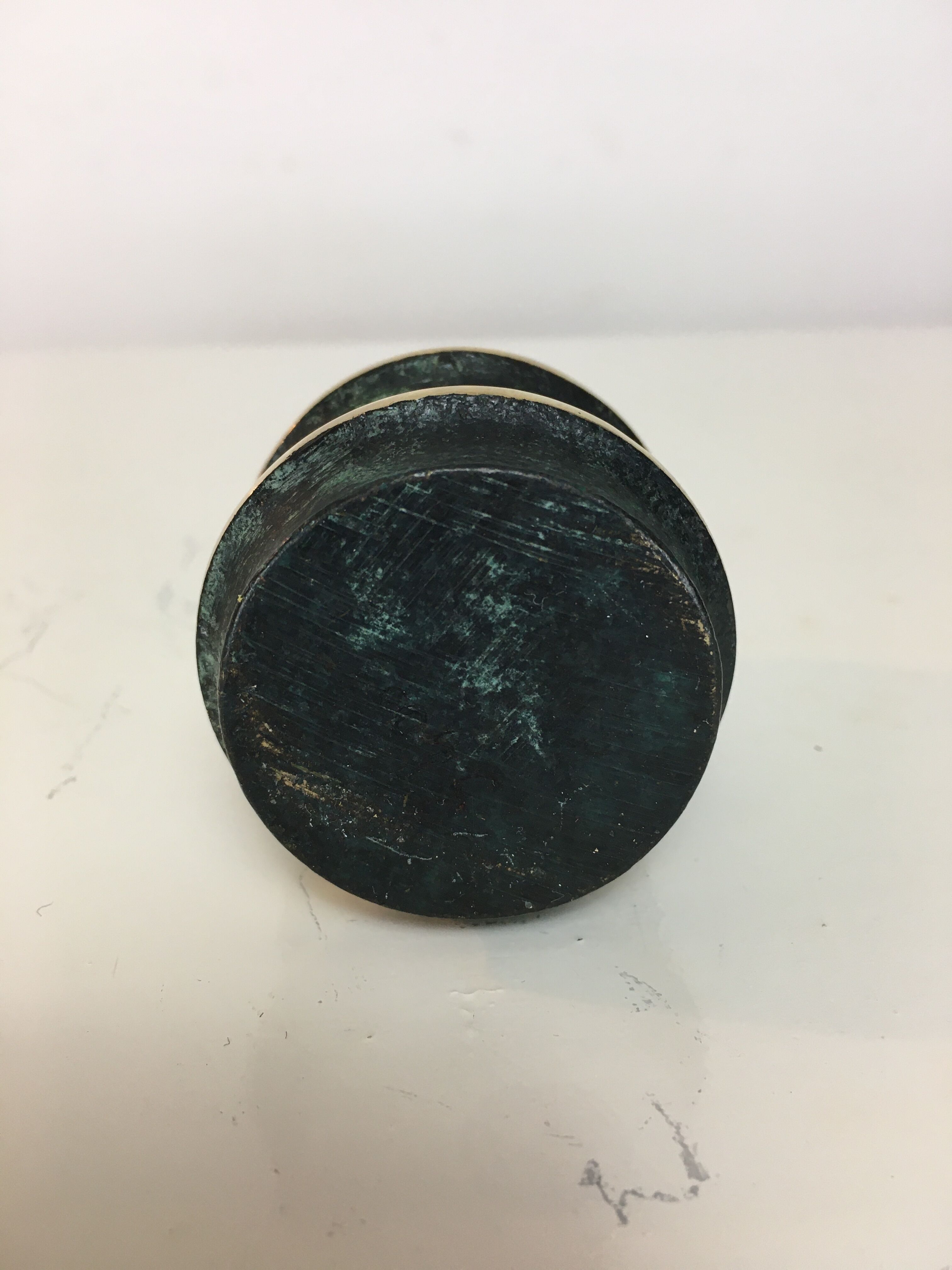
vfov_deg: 61.7
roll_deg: +0.3
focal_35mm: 29
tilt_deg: -22.4
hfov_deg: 48.2
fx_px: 1063
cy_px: 635
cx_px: 476
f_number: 2.2
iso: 40
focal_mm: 4.15
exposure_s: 1/33
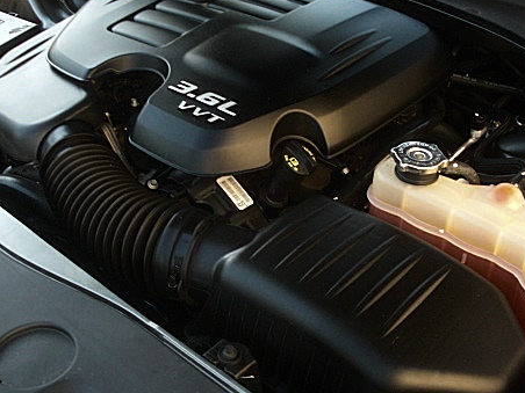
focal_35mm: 51
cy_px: 180
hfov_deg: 37.5
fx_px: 773
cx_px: 259
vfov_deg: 28.5
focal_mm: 6.3
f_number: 2.8
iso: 200
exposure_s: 1/100
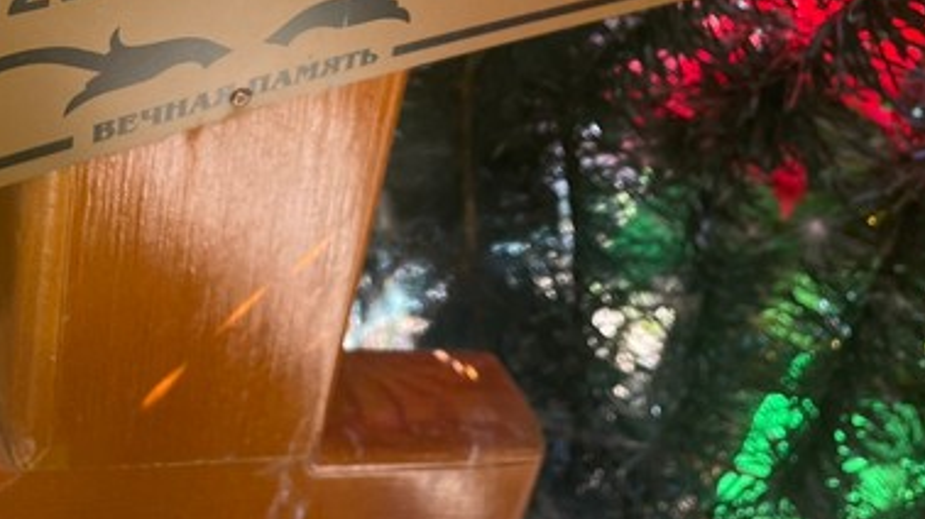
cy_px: -196
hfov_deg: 34.3
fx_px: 1471
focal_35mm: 60
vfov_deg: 18.3
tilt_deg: -35.6
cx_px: 250
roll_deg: -7.7
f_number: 1.6
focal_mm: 4.2
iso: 32
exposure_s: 1/200
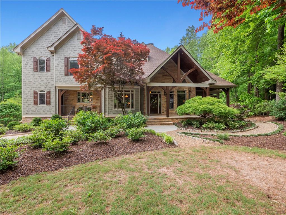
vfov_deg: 78.1
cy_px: 108
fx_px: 132
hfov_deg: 94.5
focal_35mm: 16
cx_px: 143
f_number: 7.1
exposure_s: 1/100
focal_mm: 8
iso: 200
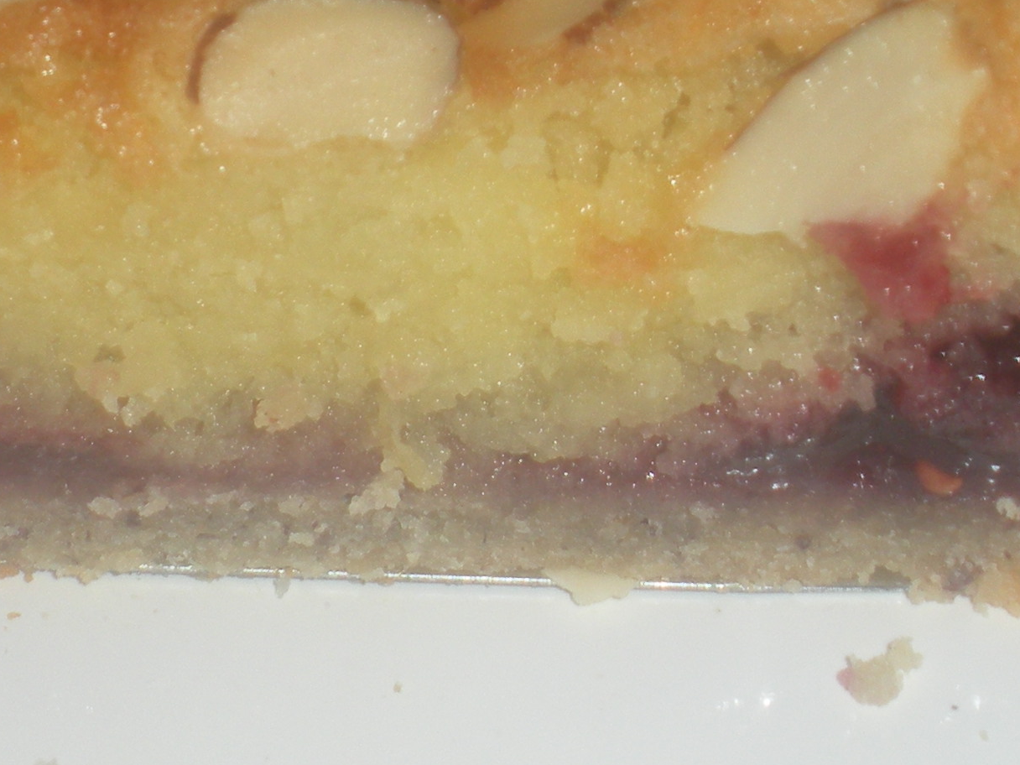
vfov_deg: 7.7
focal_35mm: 192
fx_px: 5657
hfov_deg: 10.3
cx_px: 216
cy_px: 32
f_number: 4.6
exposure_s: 1/125
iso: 64
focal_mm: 11.2
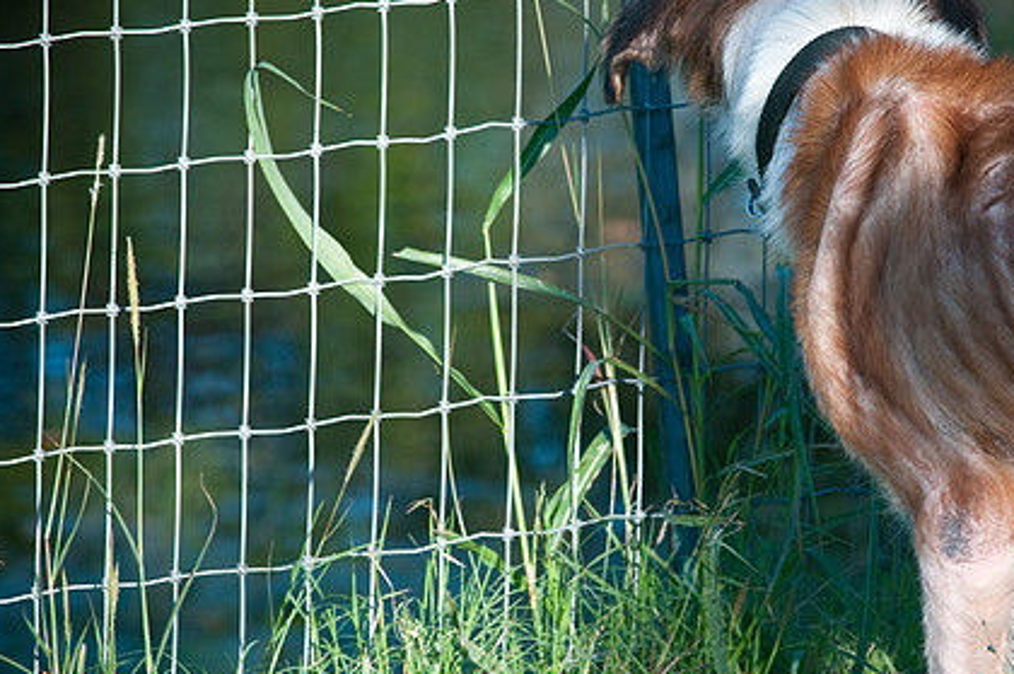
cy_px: 422
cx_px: 669
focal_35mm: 414
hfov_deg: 5.0
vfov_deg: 3.3
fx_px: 11647
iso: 200
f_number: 7.1
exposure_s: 1/200
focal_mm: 200
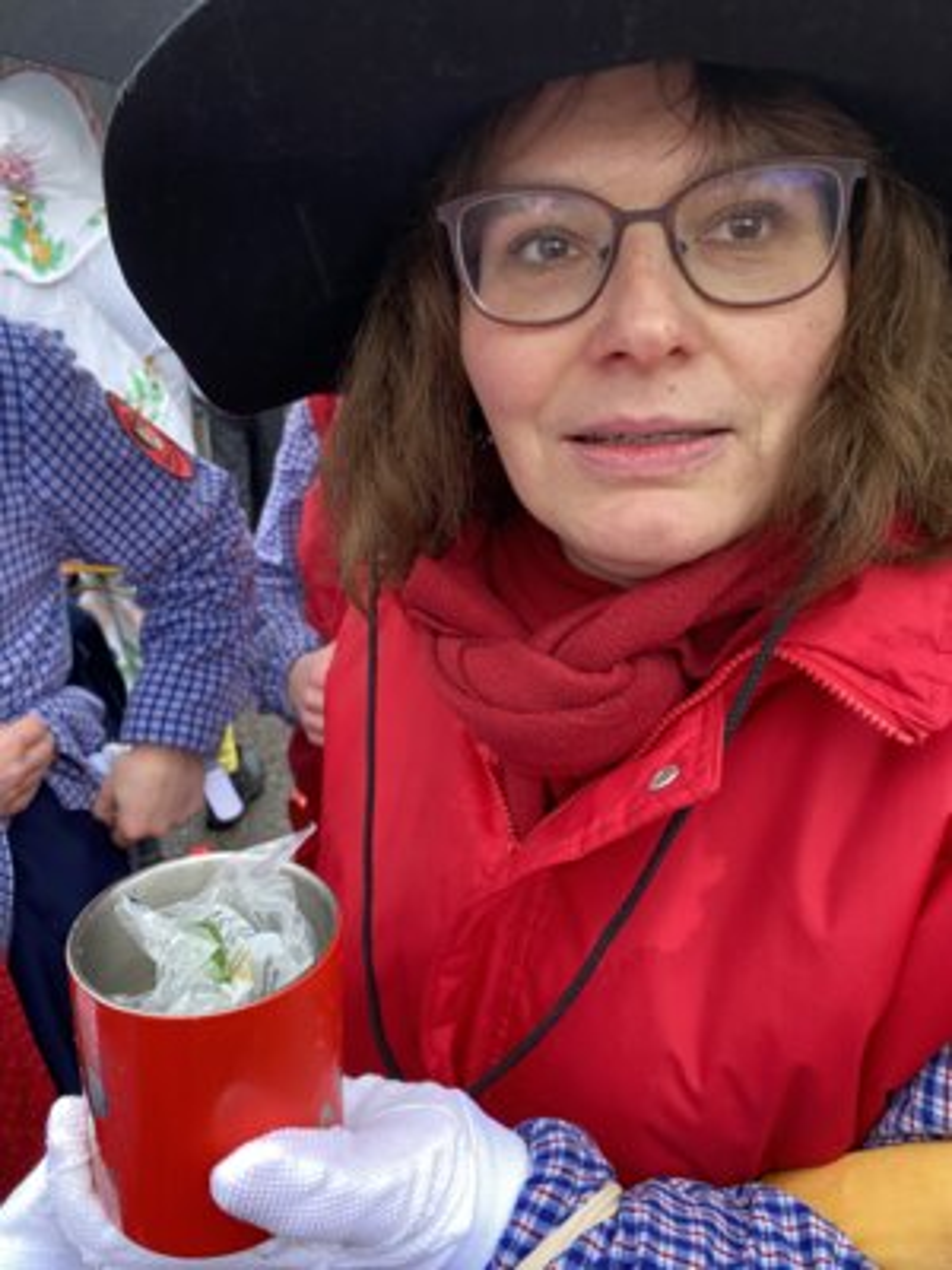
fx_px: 953
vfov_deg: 67.3
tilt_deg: -21.5
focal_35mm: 26
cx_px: 476
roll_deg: -1.2
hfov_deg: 53.1
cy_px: 635
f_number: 1.8
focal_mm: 4.25
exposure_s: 1/86
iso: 125
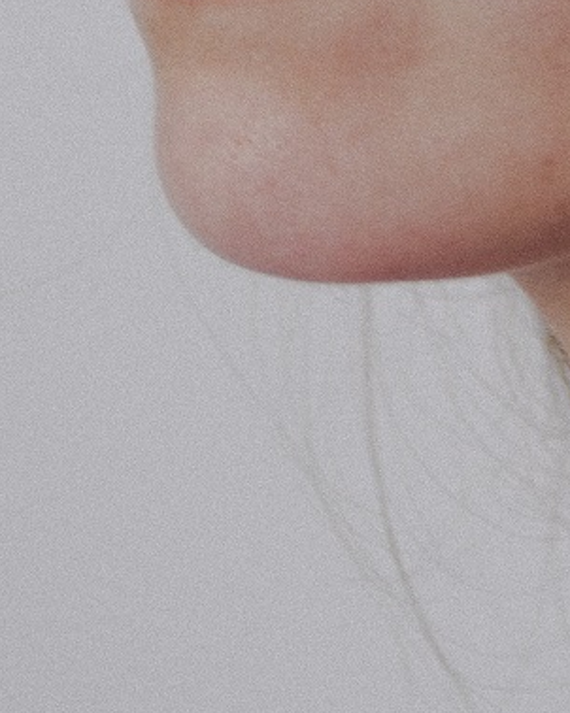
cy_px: -356
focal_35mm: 326
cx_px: 842
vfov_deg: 5.9
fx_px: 6880
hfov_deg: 4.7
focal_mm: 38
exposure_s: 1/40
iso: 140
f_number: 5
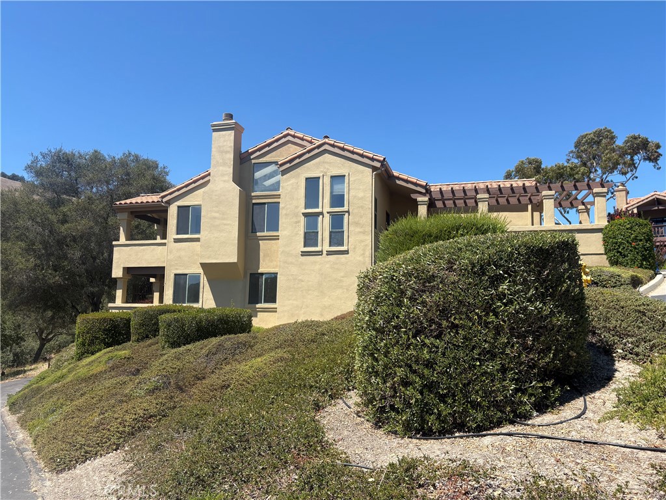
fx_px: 500
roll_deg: -0.8
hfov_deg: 67.3
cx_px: 333
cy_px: 250
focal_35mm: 26
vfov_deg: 53.1
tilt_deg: +7.8
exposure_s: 1/2141
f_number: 1.6
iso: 50
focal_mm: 5.96
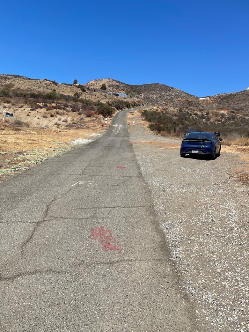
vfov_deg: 63.4
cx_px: 121
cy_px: 169
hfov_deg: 49.7
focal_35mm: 28
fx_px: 269
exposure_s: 1/4831
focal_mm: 4.2
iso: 32
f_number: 1.6
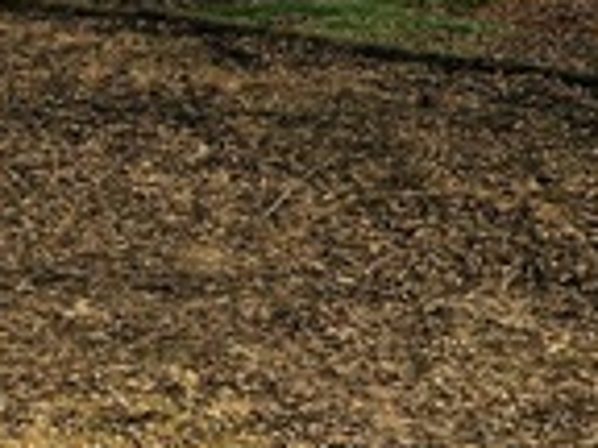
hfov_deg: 15.3
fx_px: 2229
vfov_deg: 11.1
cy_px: -220
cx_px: 341
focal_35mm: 129
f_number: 2.2
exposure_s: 1/1580
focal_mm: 4.15
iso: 32
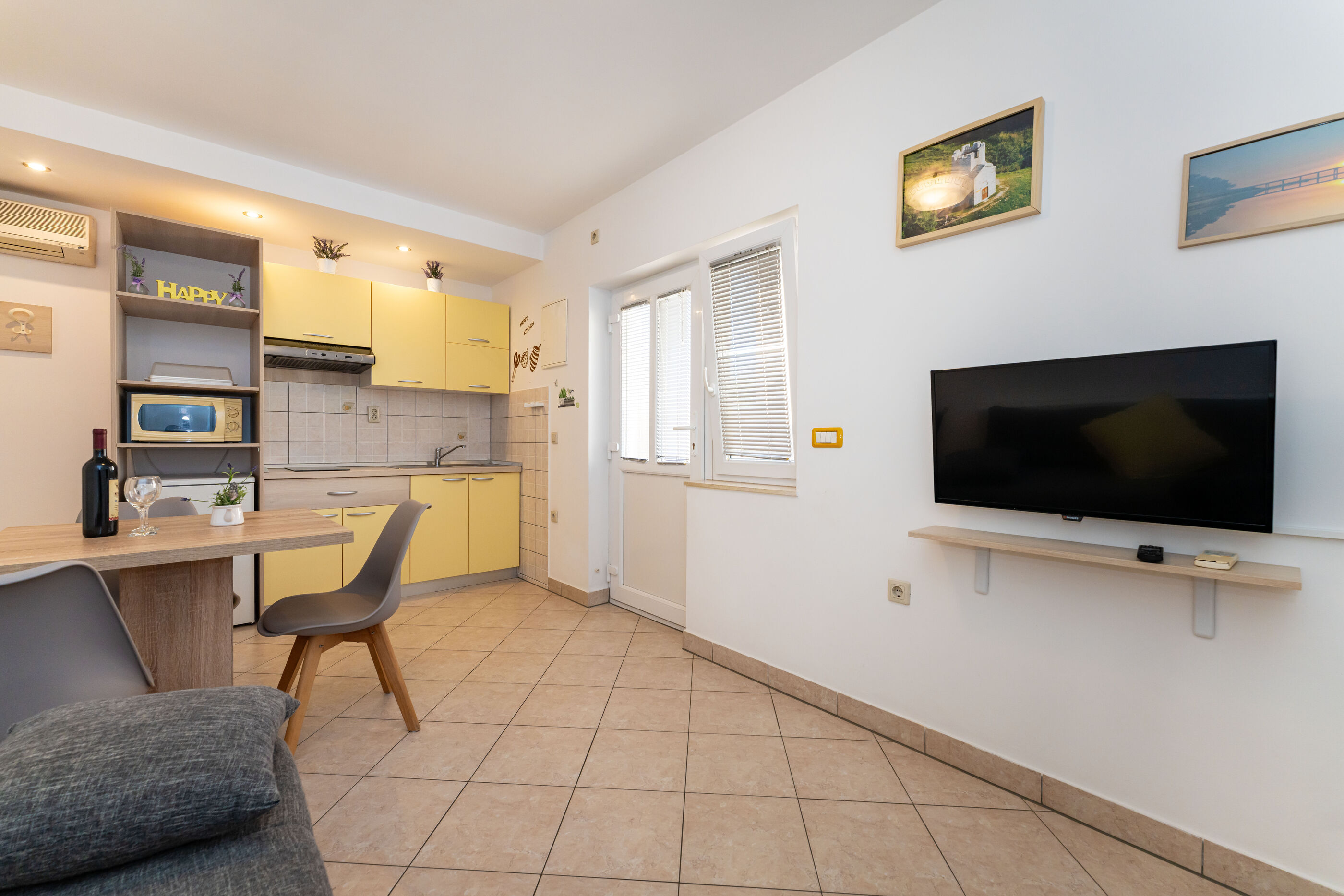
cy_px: 448
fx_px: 523
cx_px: 672
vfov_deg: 81.2
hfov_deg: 104.3
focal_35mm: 14
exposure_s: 1/80
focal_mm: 14
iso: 800
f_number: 7.1
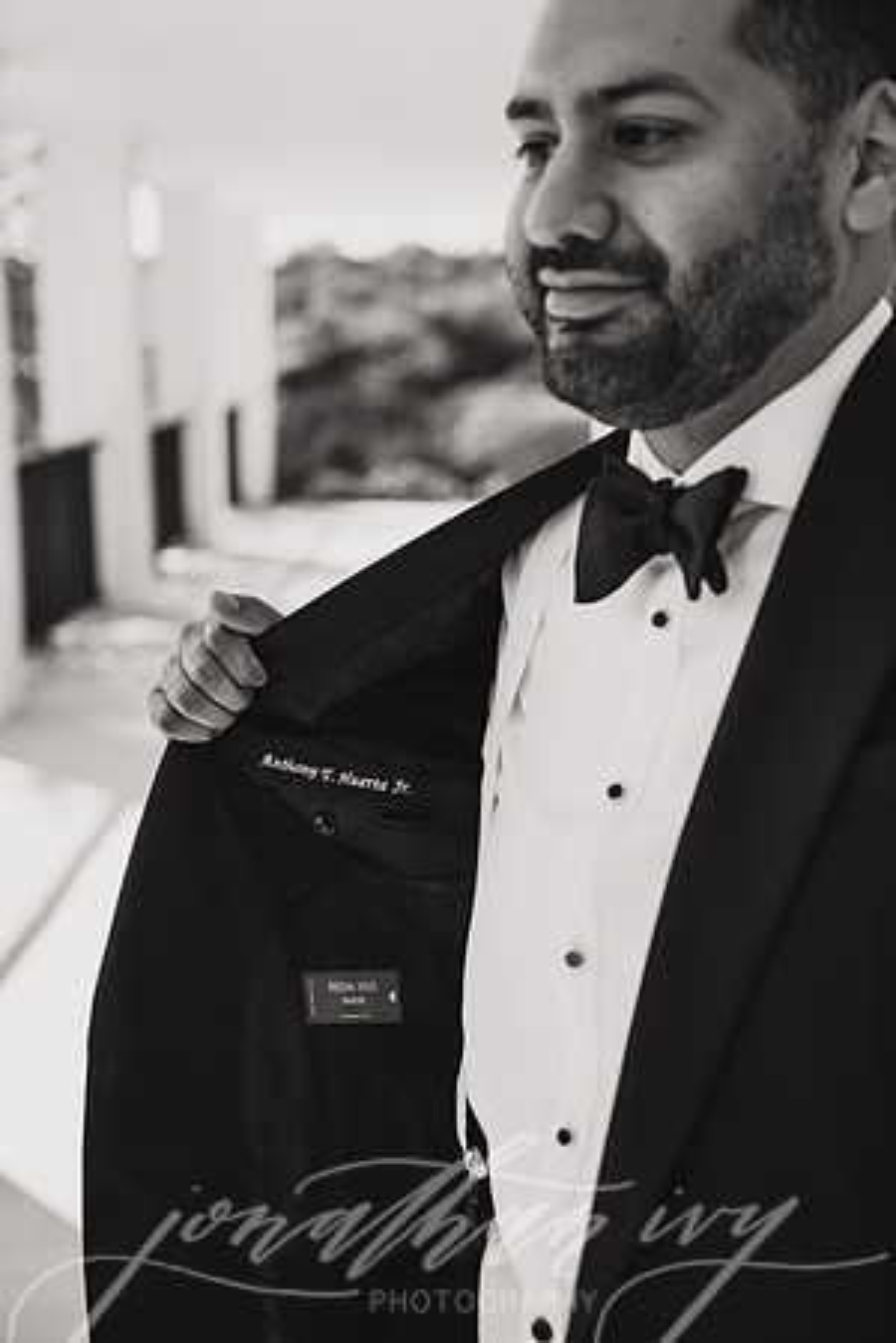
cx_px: 448
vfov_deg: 37.5
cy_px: 672
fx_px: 1982
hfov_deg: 25.5
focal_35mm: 53
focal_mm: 53.1
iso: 64
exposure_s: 1/250
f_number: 3.5
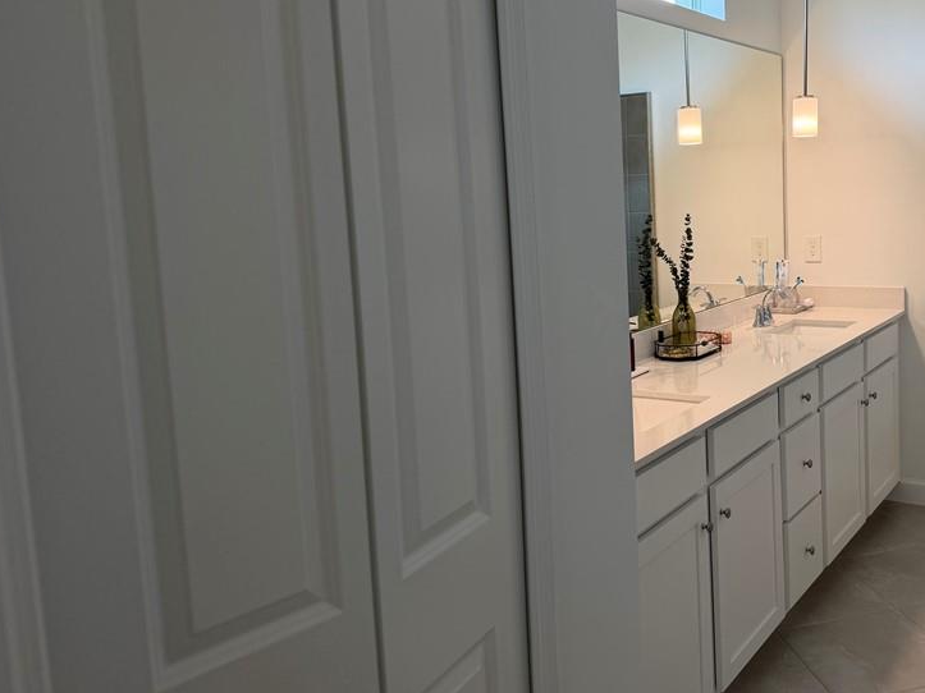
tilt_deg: -6.6
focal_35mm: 34
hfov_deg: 52.6
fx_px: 908
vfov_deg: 41.6
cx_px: 638
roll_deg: +2.2
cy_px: 285
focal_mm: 6.76
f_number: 1.78
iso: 80
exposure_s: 1/120
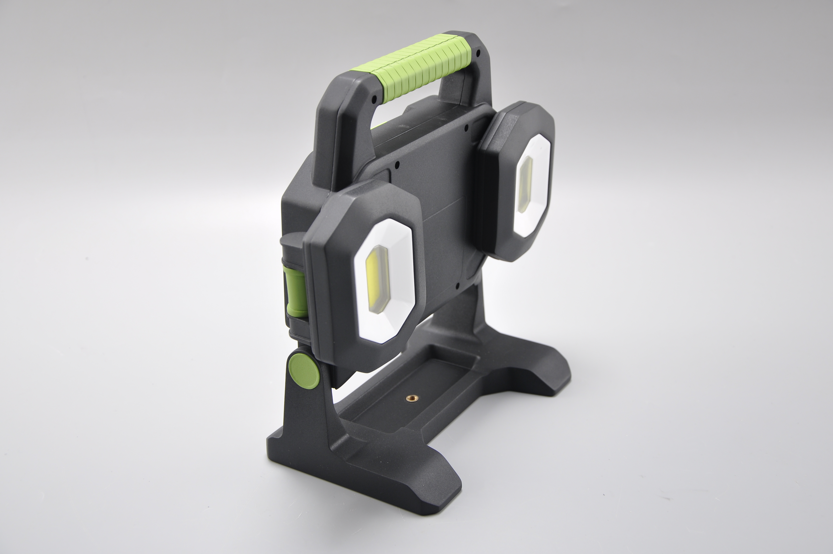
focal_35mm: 51
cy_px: 277
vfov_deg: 26.4
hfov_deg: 38.9
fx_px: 1179
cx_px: 416
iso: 200
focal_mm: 34
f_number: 4.5
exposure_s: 1/125
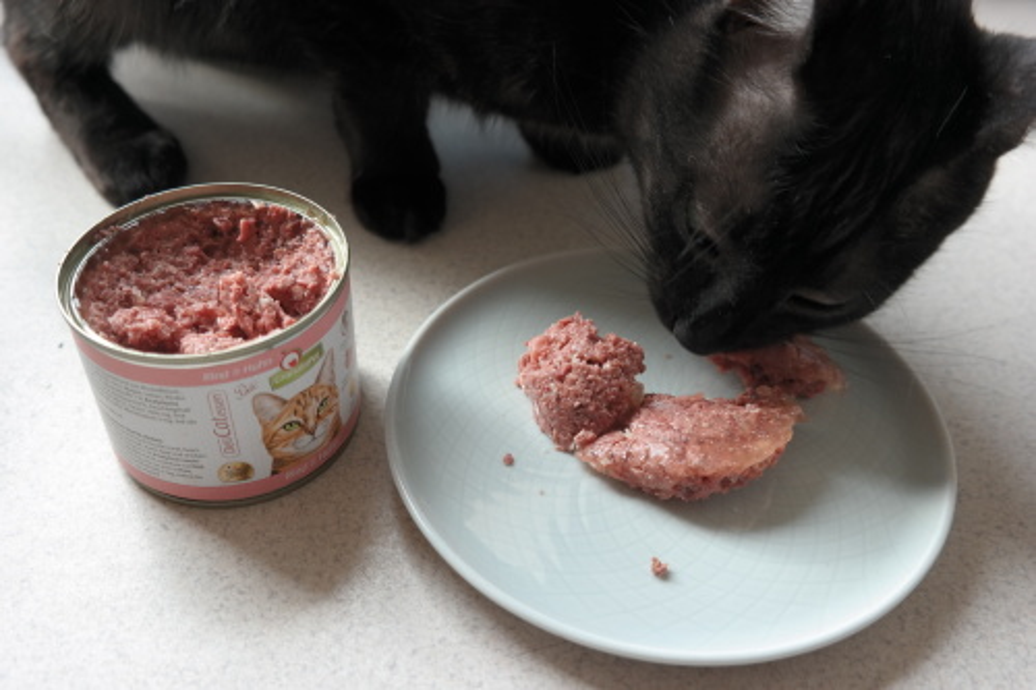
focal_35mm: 33
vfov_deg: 39.9
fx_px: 949
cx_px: 518
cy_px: 345
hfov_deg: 57.2
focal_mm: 22
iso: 200
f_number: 4
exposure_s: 1/60
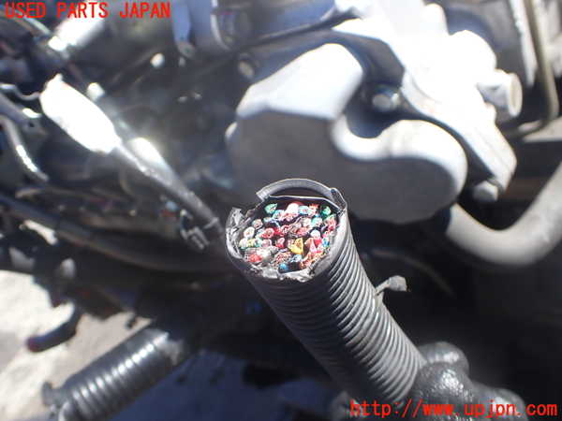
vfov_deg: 46.8
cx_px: 281
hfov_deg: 60.0
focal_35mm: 30
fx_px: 487
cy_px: 210
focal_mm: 5.4
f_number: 3.2
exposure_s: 1/320
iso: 100
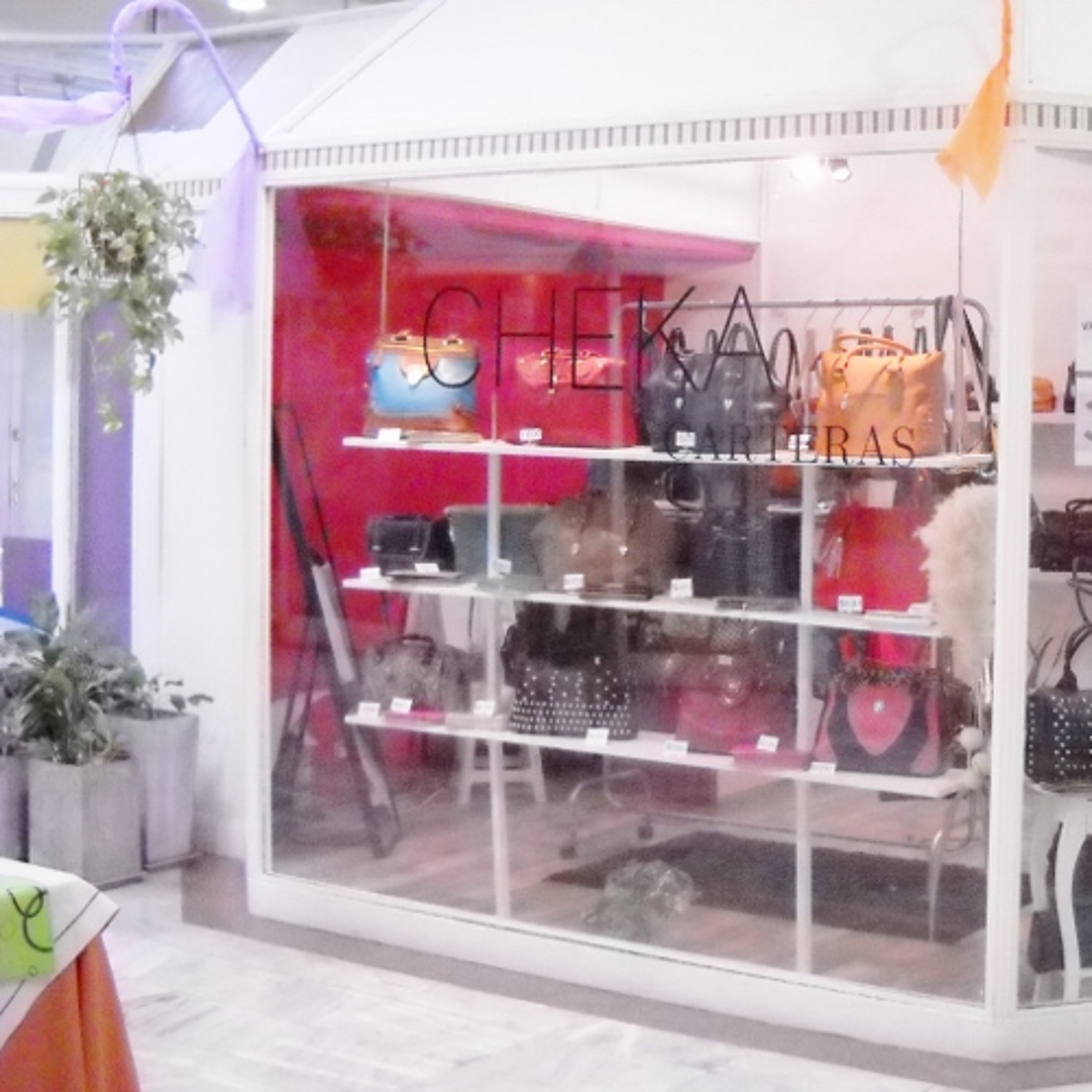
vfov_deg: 29.5
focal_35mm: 58
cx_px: 860
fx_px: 2070
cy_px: 441
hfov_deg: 29.0
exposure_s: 1/91
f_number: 3.1
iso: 800
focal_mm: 6.72
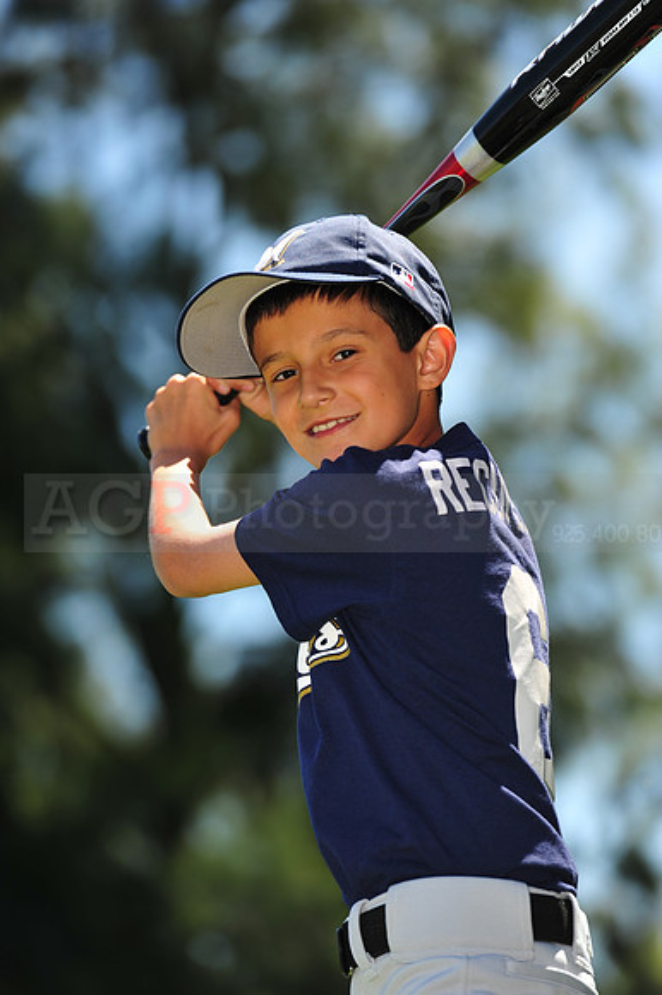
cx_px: 331
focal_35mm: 200
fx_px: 5523
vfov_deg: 10.3
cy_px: 498
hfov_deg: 6.9
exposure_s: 1/800
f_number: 4
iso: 200
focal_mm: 200
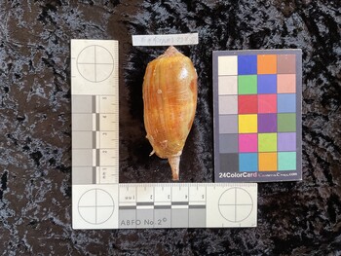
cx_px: 170
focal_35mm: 29
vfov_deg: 48.3
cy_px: 128
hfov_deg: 61.6
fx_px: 286
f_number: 1.8
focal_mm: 3
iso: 100
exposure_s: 1/50
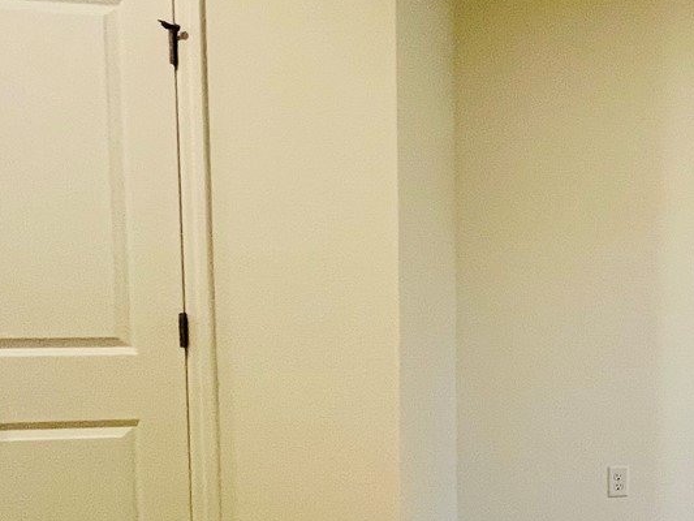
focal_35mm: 39
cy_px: 294
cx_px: 844
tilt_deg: -4.2
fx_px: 782
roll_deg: -1.1
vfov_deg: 36.8
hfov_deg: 36.3
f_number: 1.8
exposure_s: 1/120
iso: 160
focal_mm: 1.57
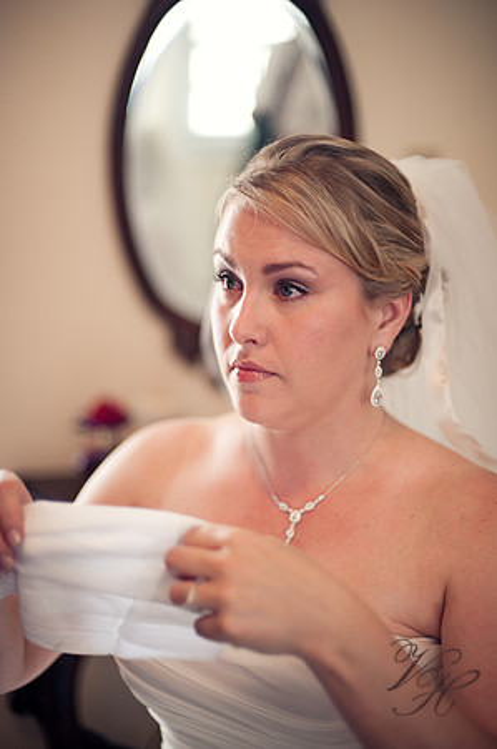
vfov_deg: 39.6
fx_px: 1038
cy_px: 374
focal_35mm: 50
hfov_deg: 26.9
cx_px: 248
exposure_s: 1/100
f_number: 1.4
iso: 400
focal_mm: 50
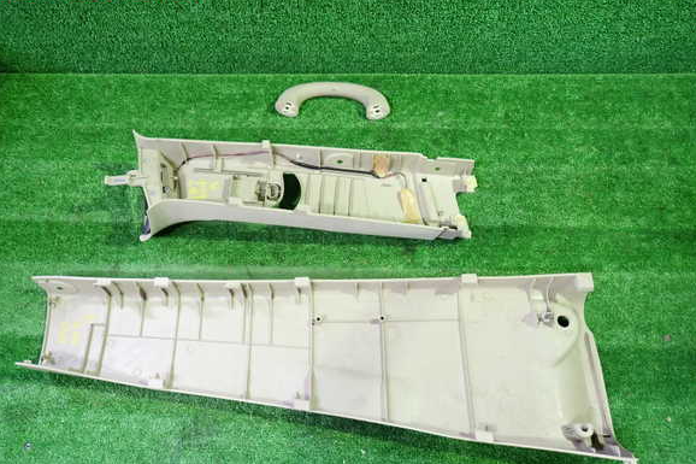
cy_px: 246
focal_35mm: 27
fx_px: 522
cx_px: 338
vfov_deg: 47.9
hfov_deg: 67.4
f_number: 2
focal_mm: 4.5
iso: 400
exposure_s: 1/30
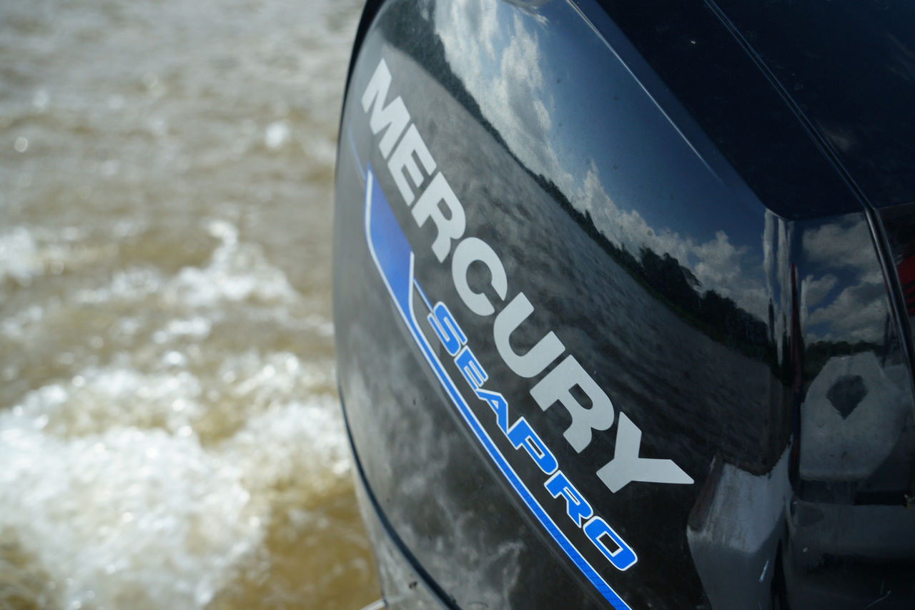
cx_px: 458
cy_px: 305
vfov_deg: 19.2
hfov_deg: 28.5
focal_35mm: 71
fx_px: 1804
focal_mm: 71
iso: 500
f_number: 5.6
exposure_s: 1/125
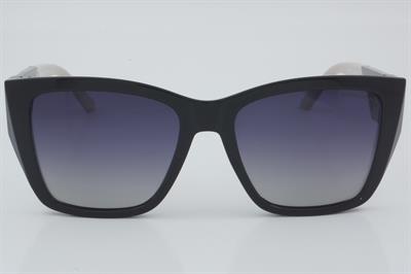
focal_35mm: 82
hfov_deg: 24.6
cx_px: 206
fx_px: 941
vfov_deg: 16.5
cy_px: 137
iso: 100
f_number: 32
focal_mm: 55
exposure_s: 1/3
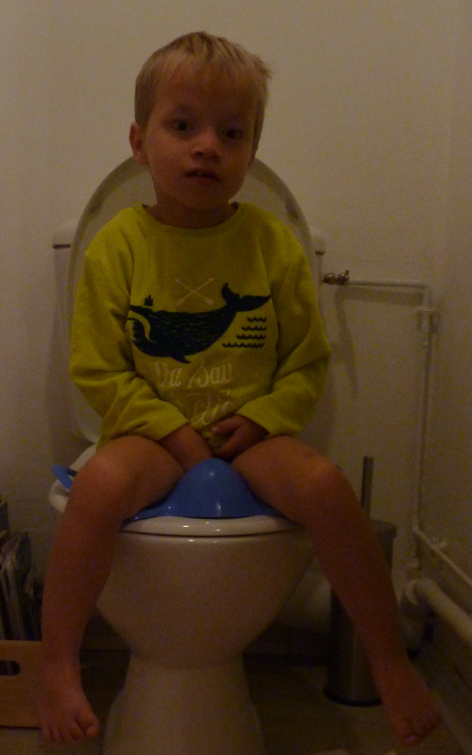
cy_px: 468
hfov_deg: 28.5
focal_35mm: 45
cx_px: 183
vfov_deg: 44.0
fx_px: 926
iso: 400
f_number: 3.2
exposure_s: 1/30
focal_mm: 4.8
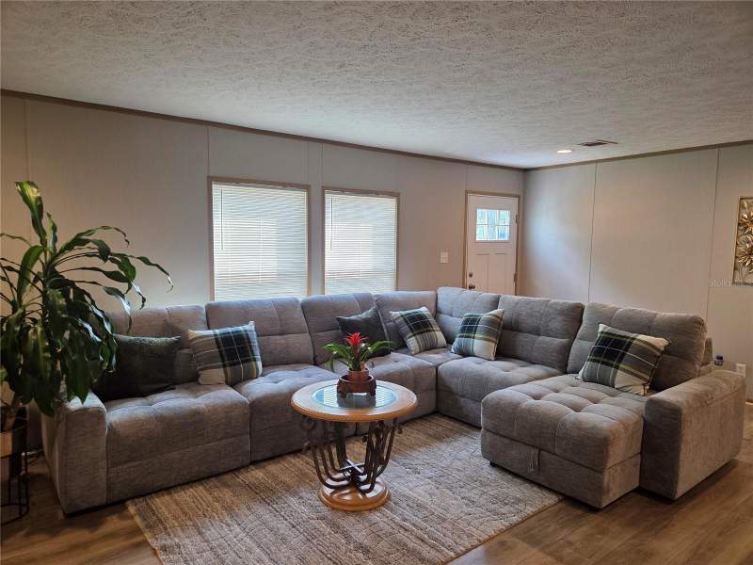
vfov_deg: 58.9
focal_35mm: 23
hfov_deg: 73.9
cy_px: 282
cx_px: 376
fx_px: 500
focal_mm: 5.4
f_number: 1.8
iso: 125
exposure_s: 1/120
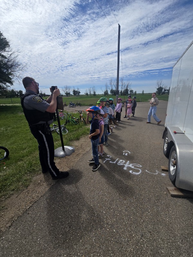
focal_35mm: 13
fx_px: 97
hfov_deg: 89.9
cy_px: 128
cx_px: 96
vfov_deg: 106.2
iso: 50
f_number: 2.2
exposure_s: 1/4326
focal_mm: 2.2
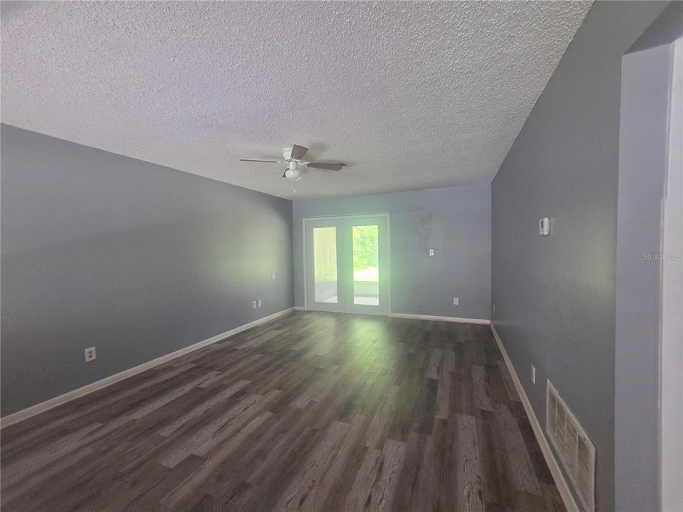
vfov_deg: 89.9
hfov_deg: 106.2
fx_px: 256
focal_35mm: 13
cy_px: 256
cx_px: 342
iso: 640
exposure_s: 1/60
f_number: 2.2
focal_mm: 2.2
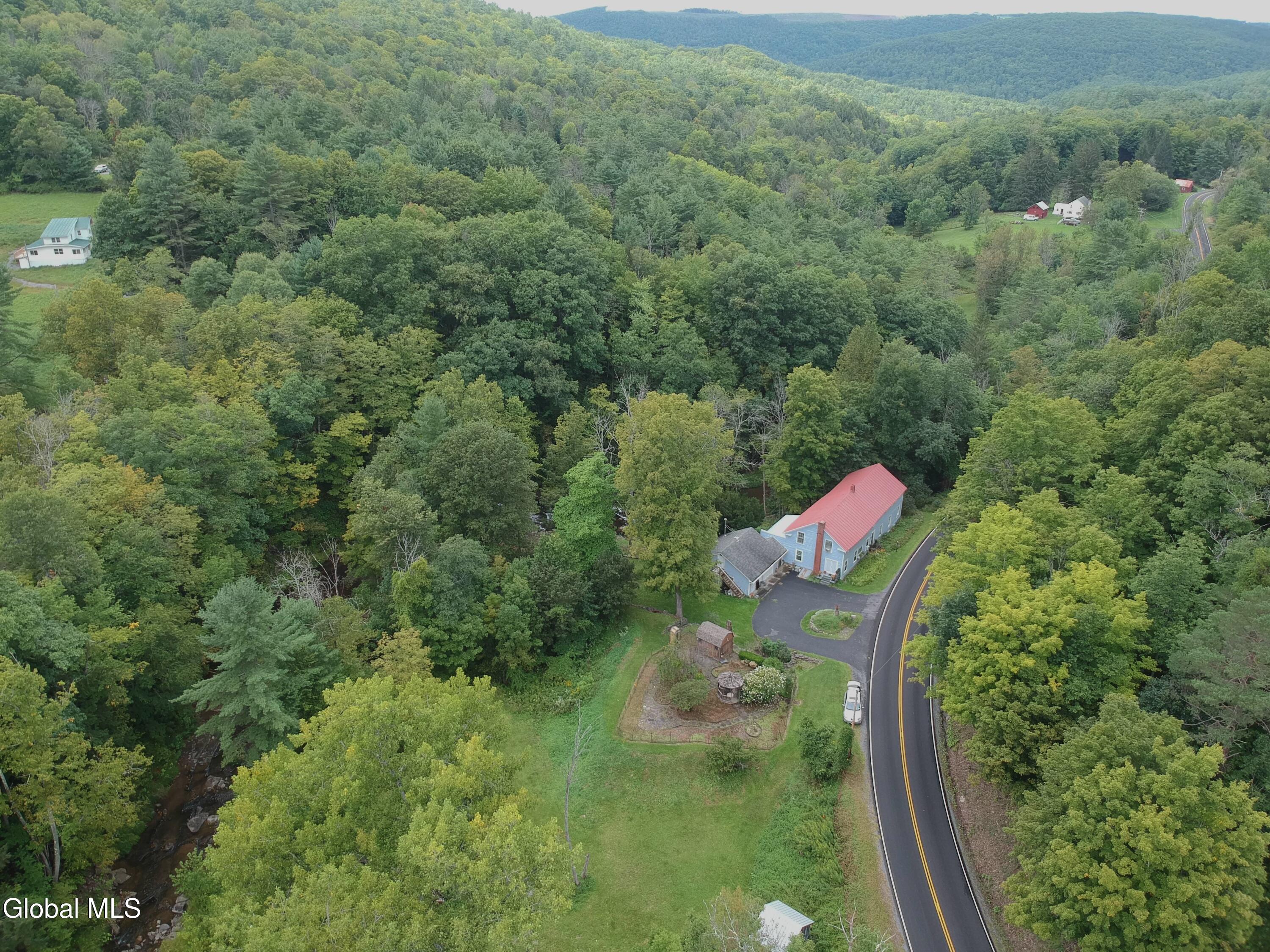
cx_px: 635
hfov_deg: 69.4
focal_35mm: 25
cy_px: 476
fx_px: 917
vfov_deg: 54.9
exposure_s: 1/120
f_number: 2.6
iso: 100
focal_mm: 4.49
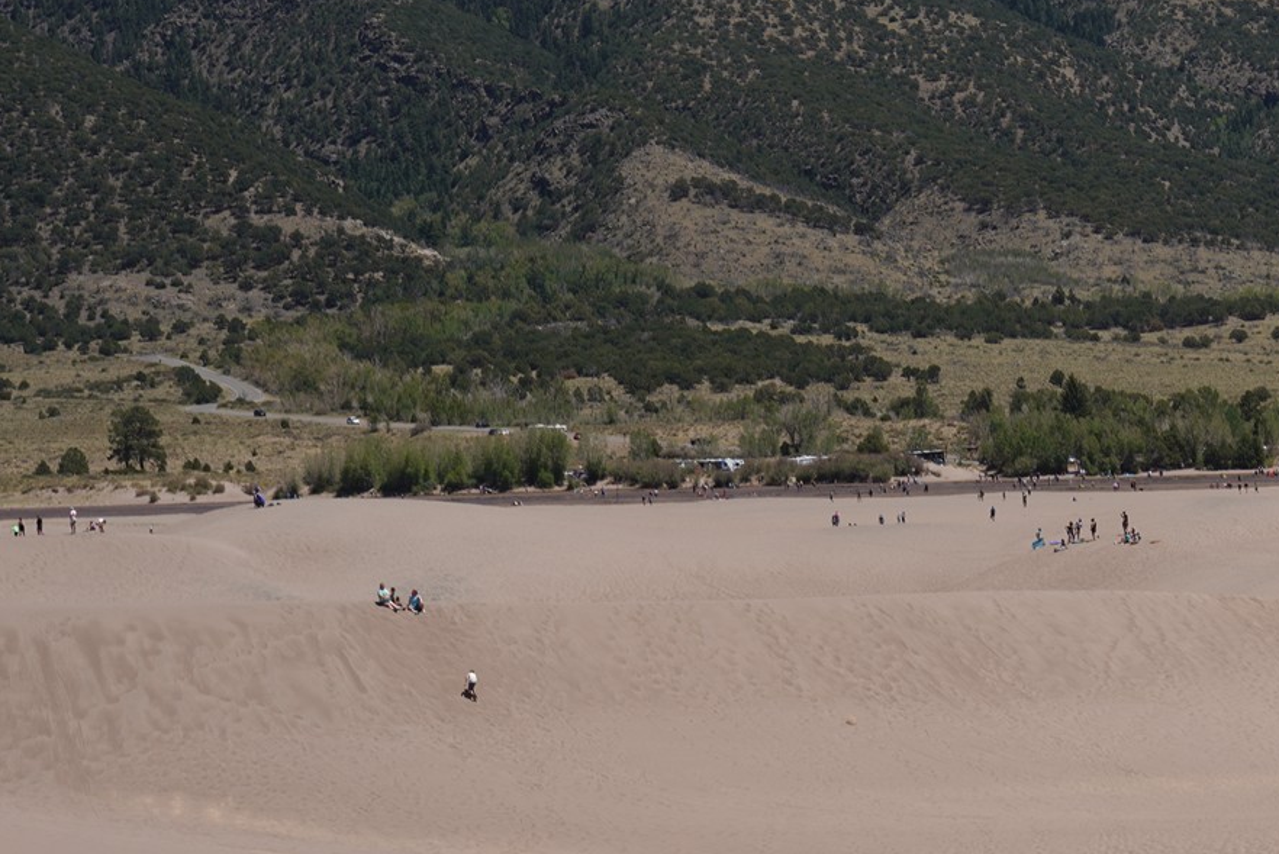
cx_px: 1217
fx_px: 4834
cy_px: 847
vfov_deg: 10.0
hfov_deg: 14.9
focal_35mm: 136
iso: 80
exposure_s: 1/160
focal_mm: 60
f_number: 13
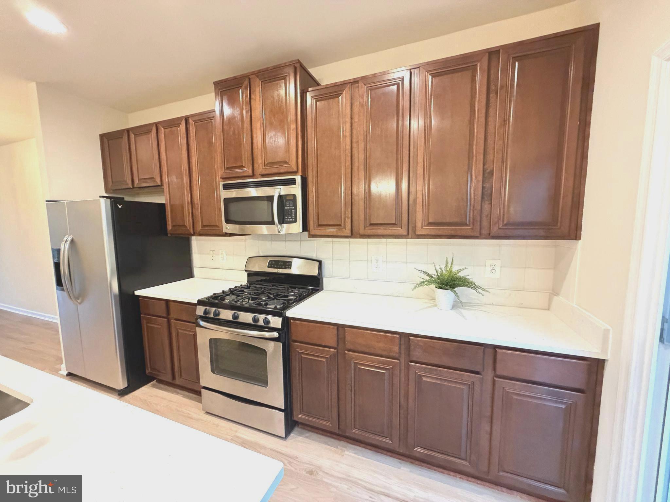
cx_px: 335
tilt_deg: -5.9
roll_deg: +1.2
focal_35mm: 14
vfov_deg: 85.7
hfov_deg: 102.1
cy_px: 251
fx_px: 271
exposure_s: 1/60
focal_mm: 2.22
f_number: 2.2
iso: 1000
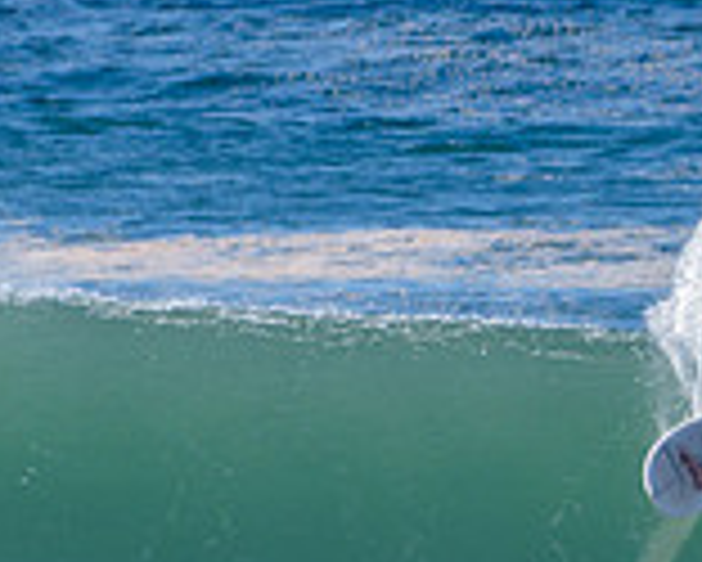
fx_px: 40186
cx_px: 590
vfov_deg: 0.8
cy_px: 689
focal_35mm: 1933
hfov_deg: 1.0
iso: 140
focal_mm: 500
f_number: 5.6
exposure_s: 1/2000
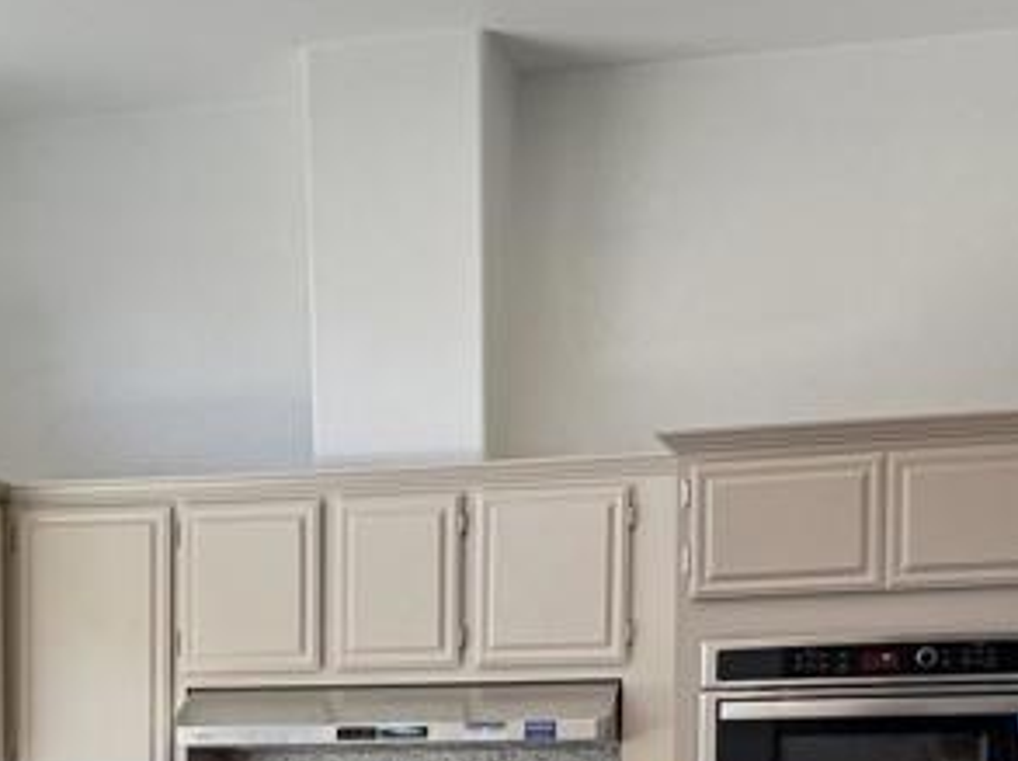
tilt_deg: -3.5
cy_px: 924
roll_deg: -0.6
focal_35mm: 84
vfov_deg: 16.7
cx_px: 149
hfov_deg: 22.9
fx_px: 2467
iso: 100
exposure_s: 1/584
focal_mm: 6.76
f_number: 1.78
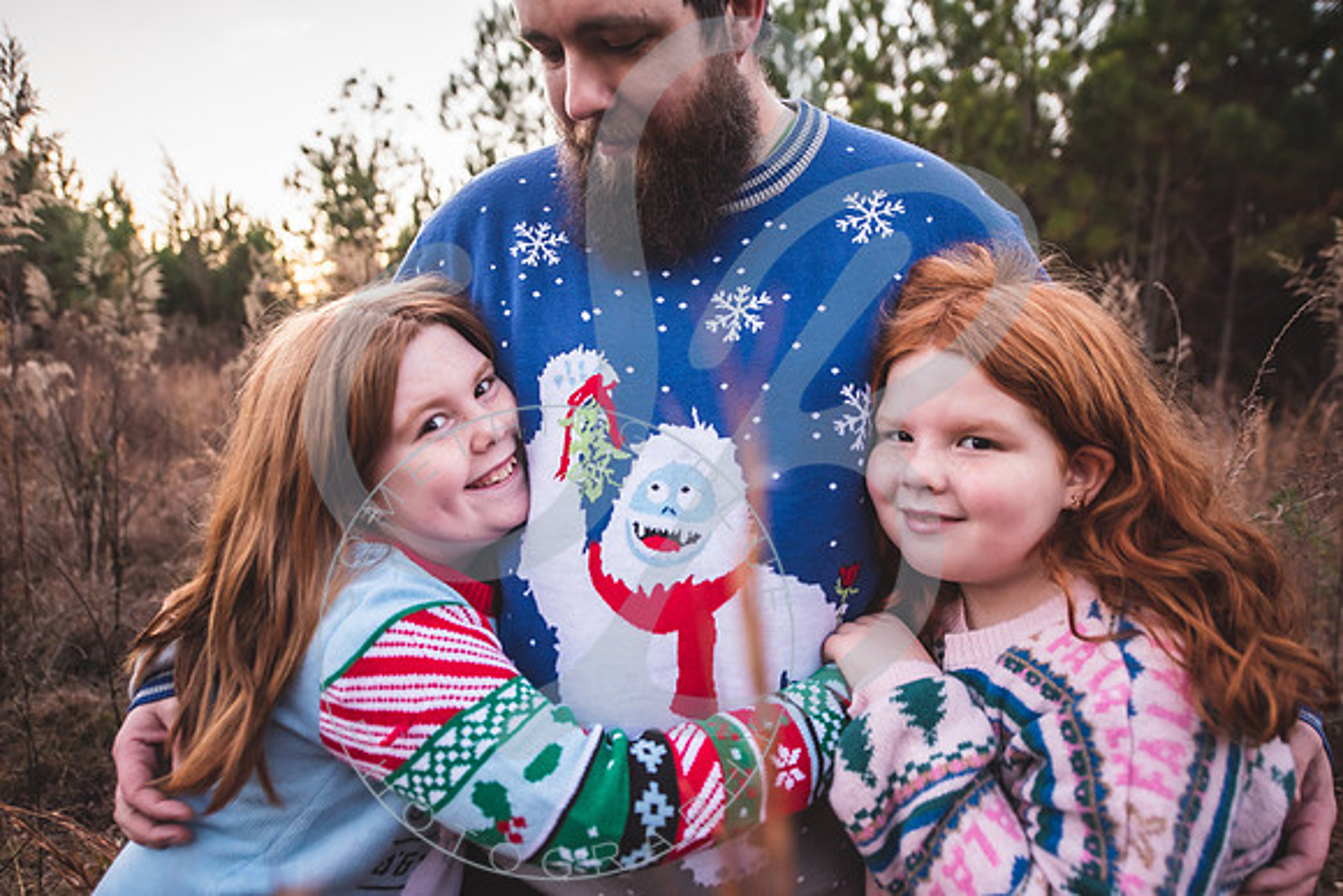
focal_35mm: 24
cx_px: 672
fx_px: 896
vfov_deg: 53.2
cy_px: 448
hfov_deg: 73.7
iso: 500
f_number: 2.8
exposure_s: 1/320
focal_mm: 24
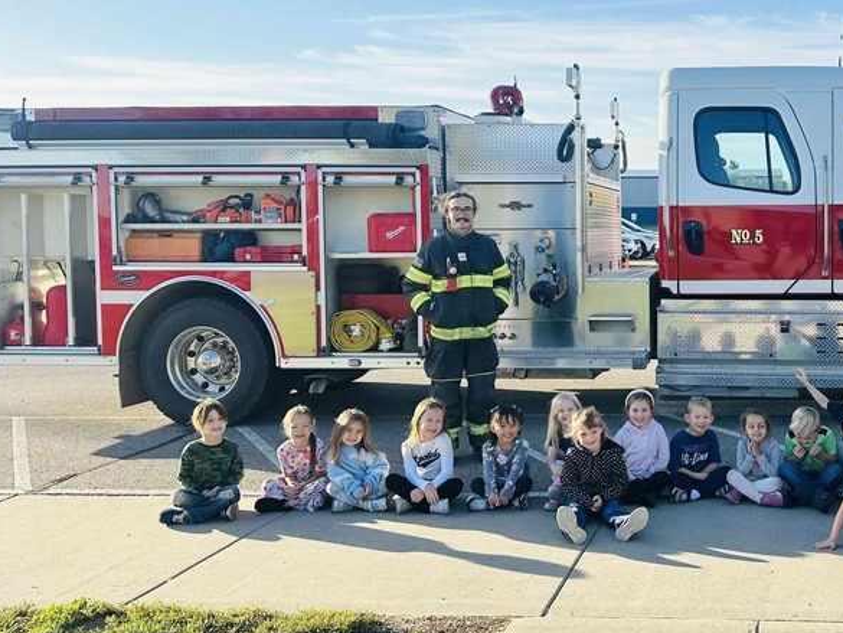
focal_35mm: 42
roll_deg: -0.4
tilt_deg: -4.6
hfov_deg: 42.3
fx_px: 1023
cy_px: 298
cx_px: 700
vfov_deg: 34.4
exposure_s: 1/1812
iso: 80
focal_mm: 6.86
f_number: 1.78
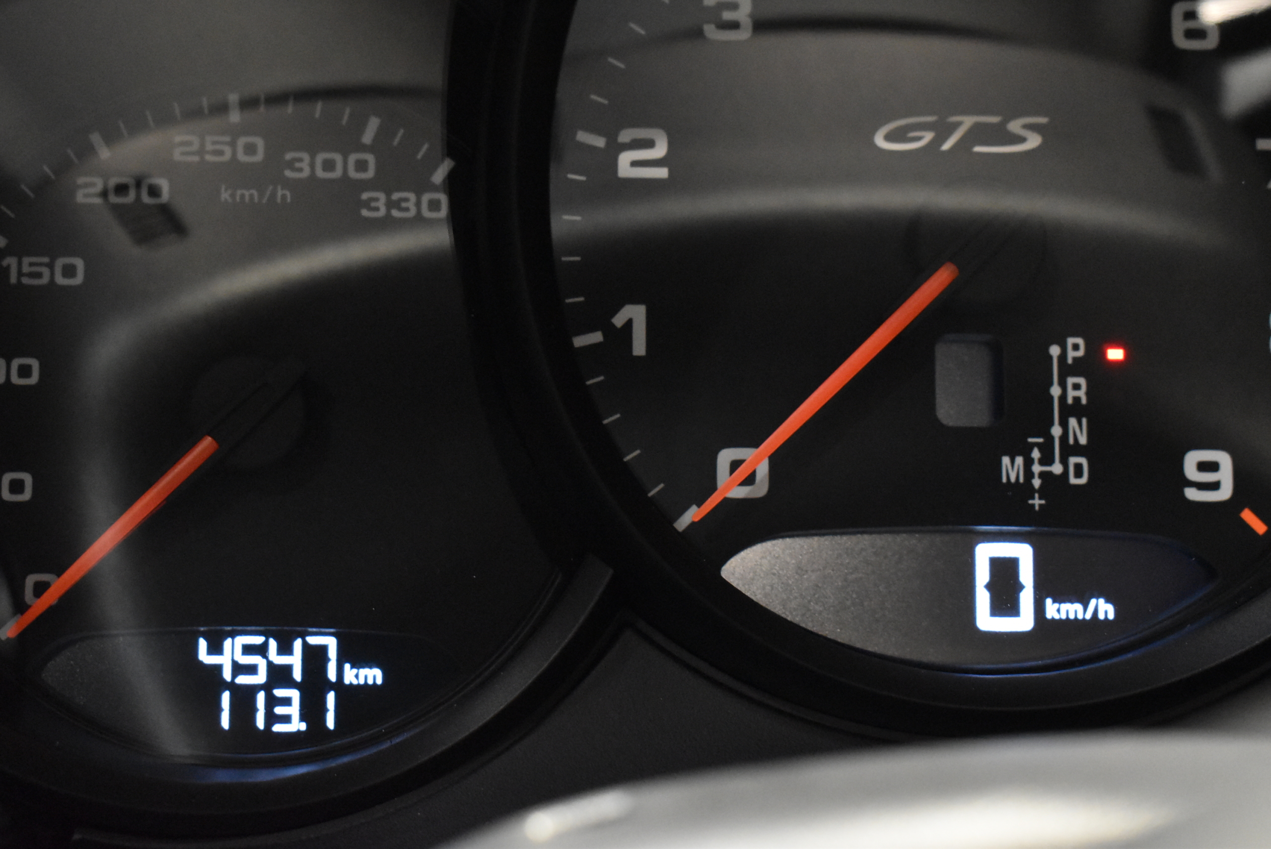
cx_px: 636
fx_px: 2385
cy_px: 424
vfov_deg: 20.2
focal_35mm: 68
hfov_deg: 29.8
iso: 6400
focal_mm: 45
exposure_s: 1/25
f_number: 9
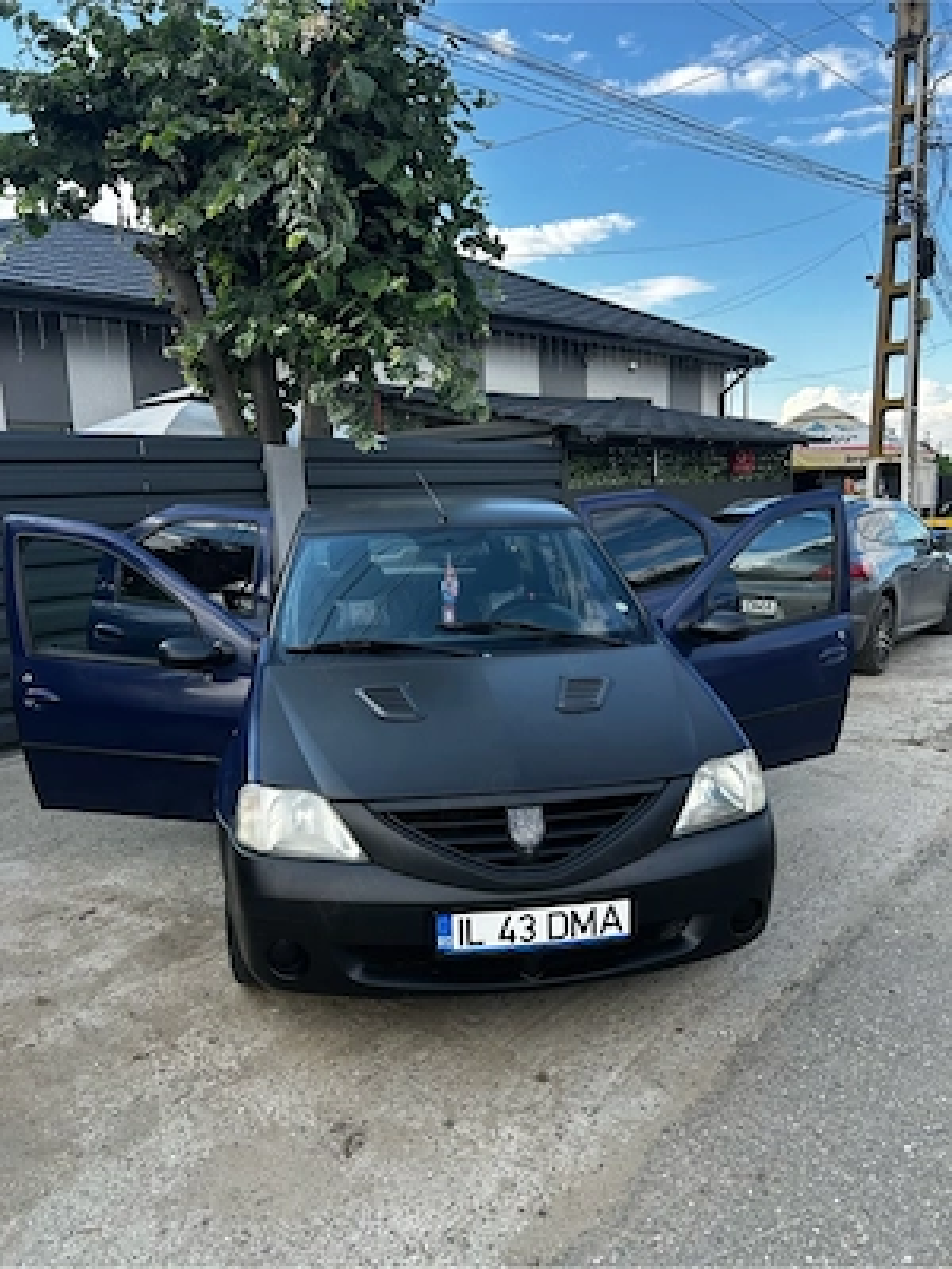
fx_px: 953
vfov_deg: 67.3
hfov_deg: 53.1
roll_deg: +3.7
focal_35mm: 26
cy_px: 634
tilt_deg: -8.3
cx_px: 476
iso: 50
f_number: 1.5
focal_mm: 5.7
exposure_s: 1/705
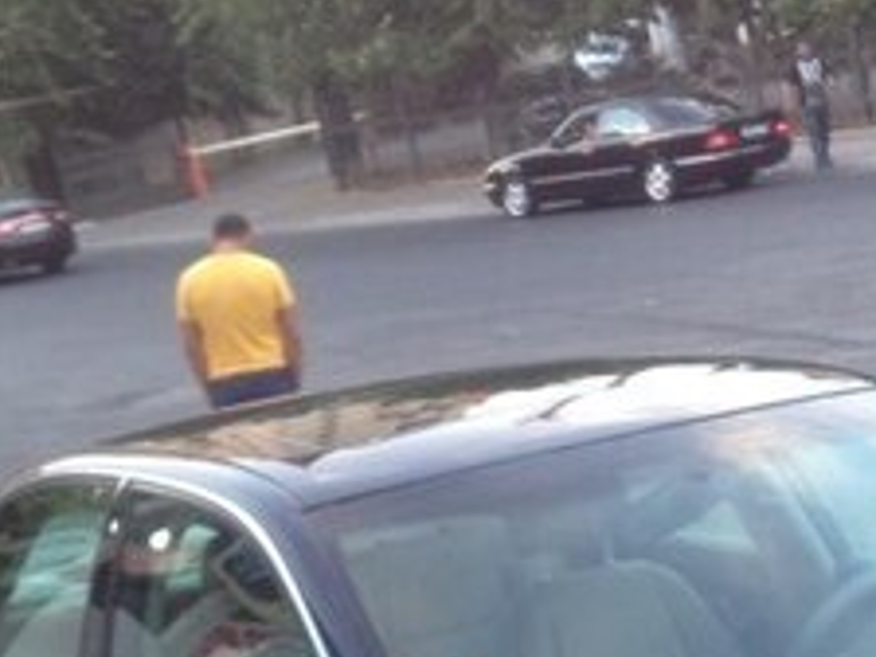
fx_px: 2607
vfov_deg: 13.7
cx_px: 653
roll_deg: +13.8
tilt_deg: -18.4
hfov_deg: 19.0
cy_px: 901
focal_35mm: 103
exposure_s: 1/30
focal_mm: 4.28
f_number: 2.4
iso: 50
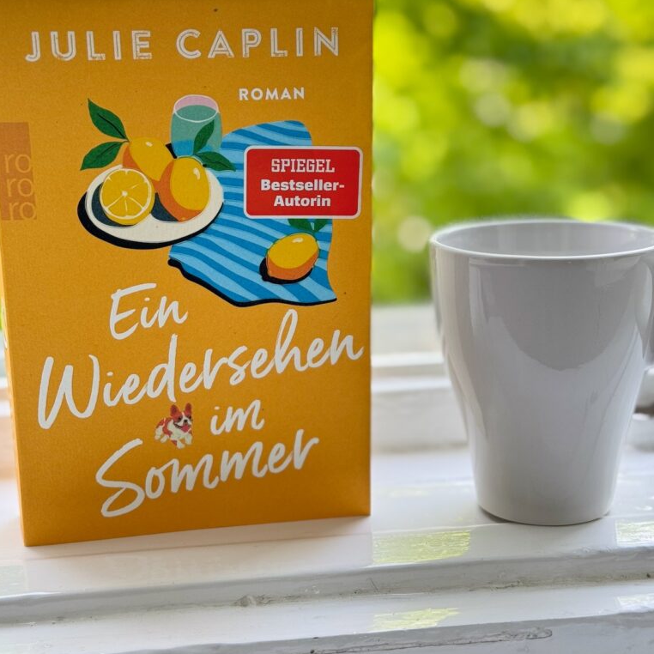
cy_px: 299
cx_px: 325
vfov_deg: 30.0
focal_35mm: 57
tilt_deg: -14.0
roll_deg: +1.7
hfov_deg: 30.0
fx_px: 1218
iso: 80
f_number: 1.78
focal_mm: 6.76
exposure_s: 1/121
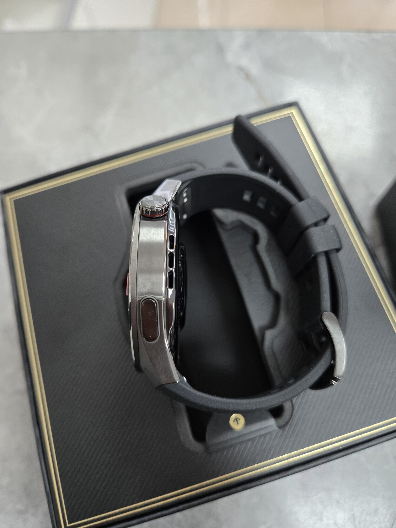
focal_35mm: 23
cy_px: 264
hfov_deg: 58.9
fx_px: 351
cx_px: 198
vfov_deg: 73.9
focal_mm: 5.4
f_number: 1.8
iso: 320
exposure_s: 1/100
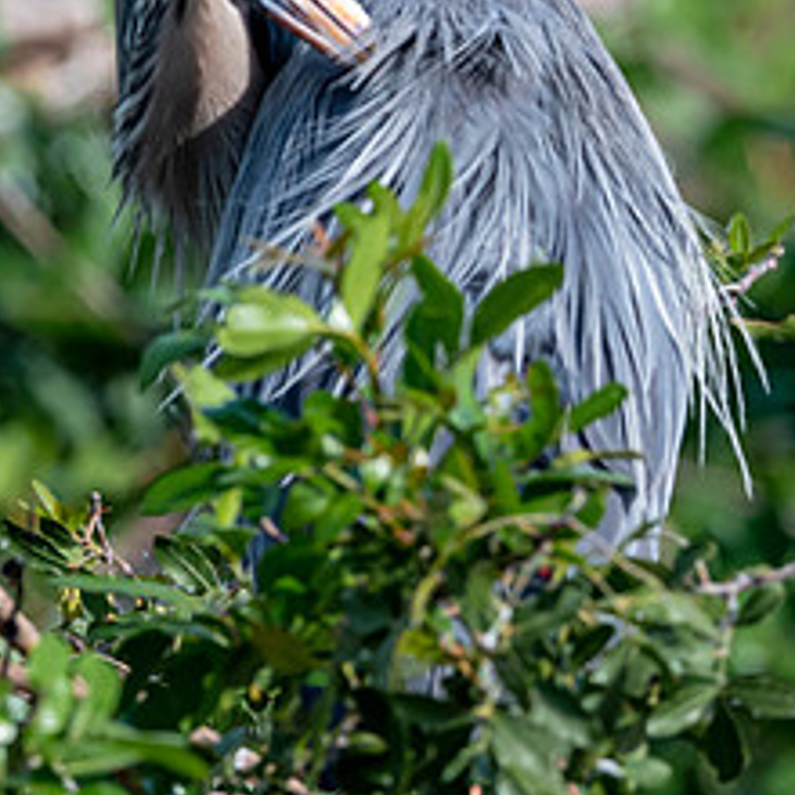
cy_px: 587
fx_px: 61399
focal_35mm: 2363
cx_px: 938
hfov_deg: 0.7
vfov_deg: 0.7
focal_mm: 600
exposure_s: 1/1600
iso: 640
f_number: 5.6
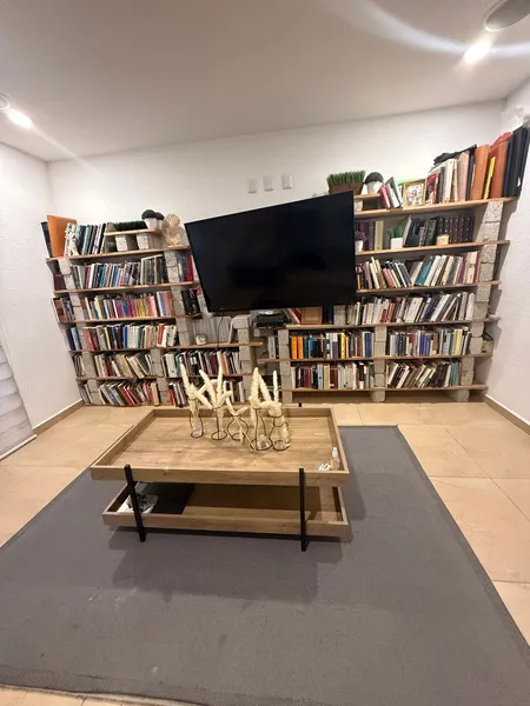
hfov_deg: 85.7
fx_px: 286
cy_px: 353
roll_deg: +3.7
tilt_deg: -14.9
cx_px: 265
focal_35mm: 14
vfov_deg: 102.1
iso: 800
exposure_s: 1/60
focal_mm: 2.22
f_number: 2.2
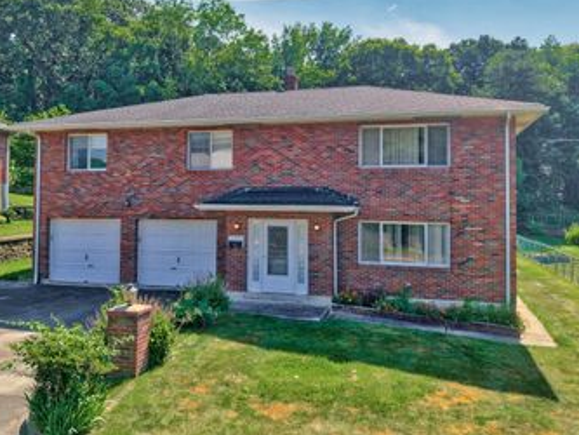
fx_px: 602
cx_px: 263
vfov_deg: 39.6
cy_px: 180
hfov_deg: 51.3
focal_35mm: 36
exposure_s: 1/8000
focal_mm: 8.7
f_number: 1.8
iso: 200
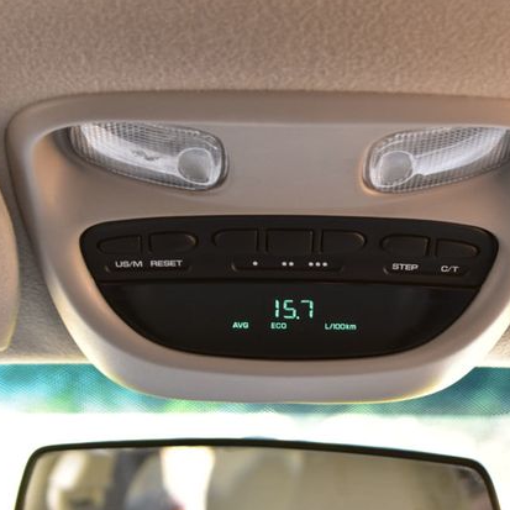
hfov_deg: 16.0
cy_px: 252
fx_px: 1811
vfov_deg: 16.0
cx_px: 304
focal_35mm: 109
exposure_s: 1/20
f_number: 6.3
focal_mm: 55
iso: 400
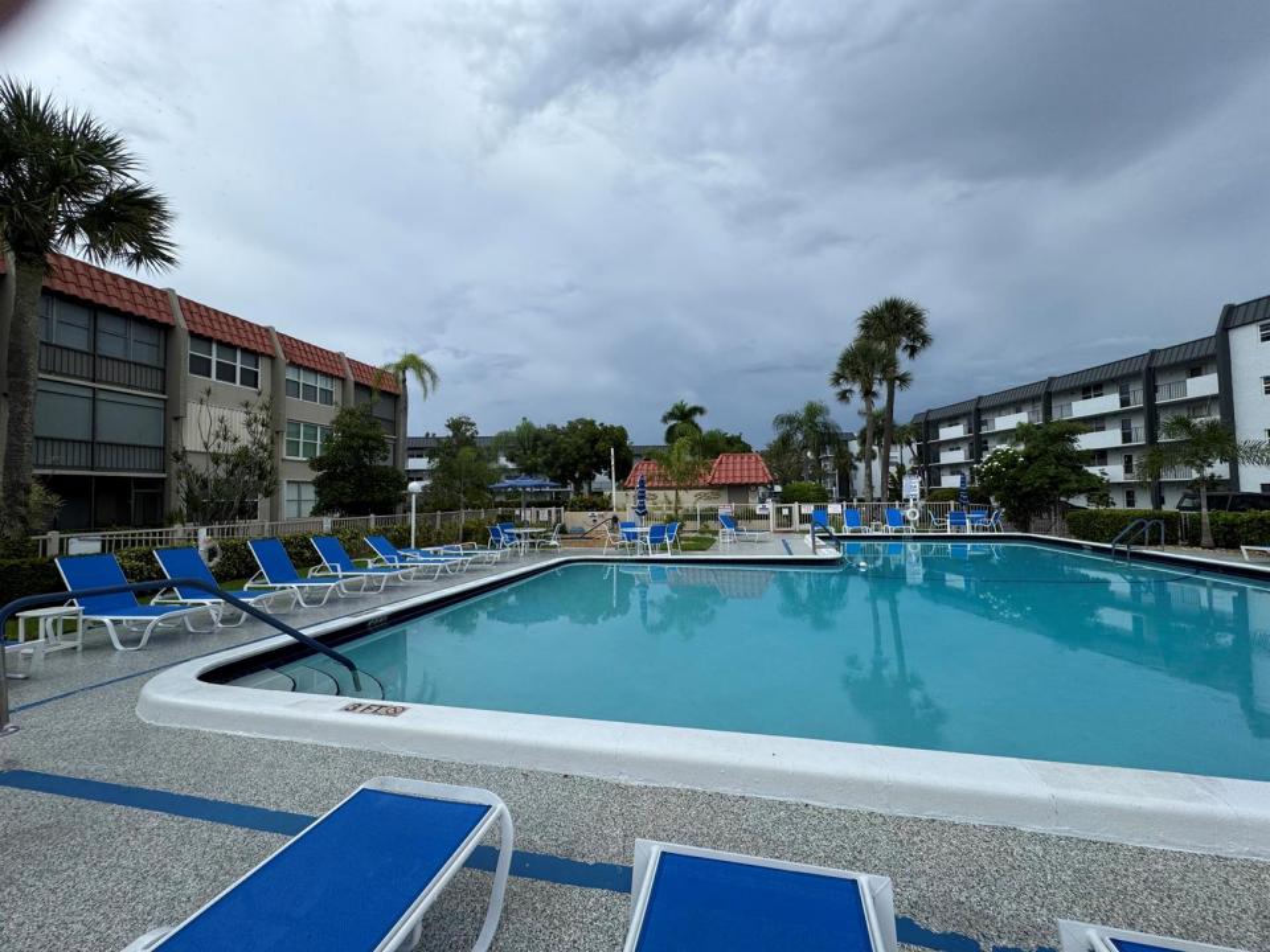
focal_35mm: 14
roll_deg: +0.7
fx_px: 514
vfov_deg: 85.7
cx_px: 635
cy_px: 476
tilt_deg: +2.4
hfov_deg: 102.1
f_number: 2.2
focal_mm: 2.22
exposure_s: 1/840
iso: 40
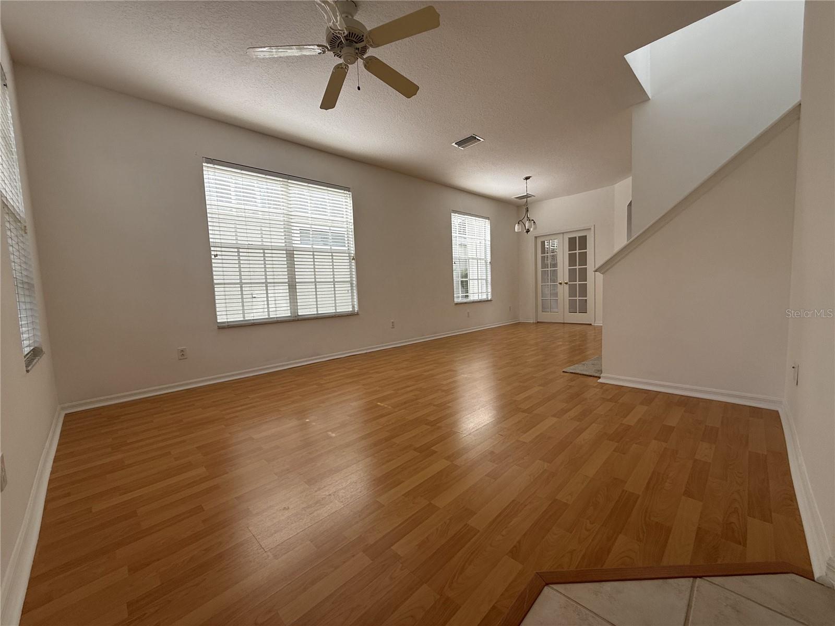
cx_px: 418
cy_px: 313
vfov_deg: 85.7
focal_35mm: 14
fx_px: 338
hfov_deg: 102.1
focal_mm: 2.22
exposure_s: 1/260
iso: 64
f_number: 2.2
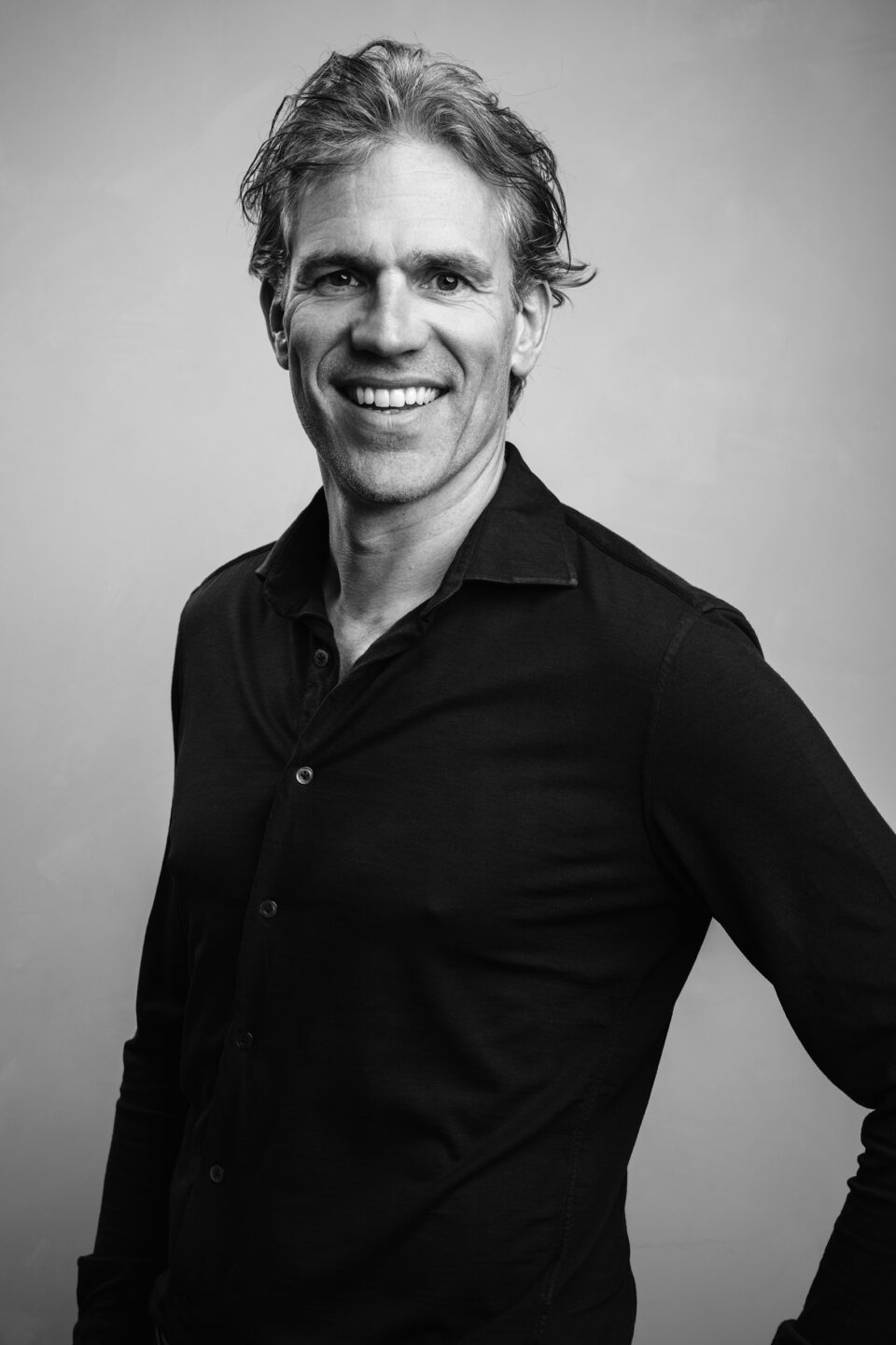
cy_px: 672
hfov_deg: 27.0
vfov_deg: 39.6
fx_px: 1867
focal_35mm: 50
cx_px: 448
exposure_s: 1/160
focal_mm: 50
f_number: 10
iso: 200
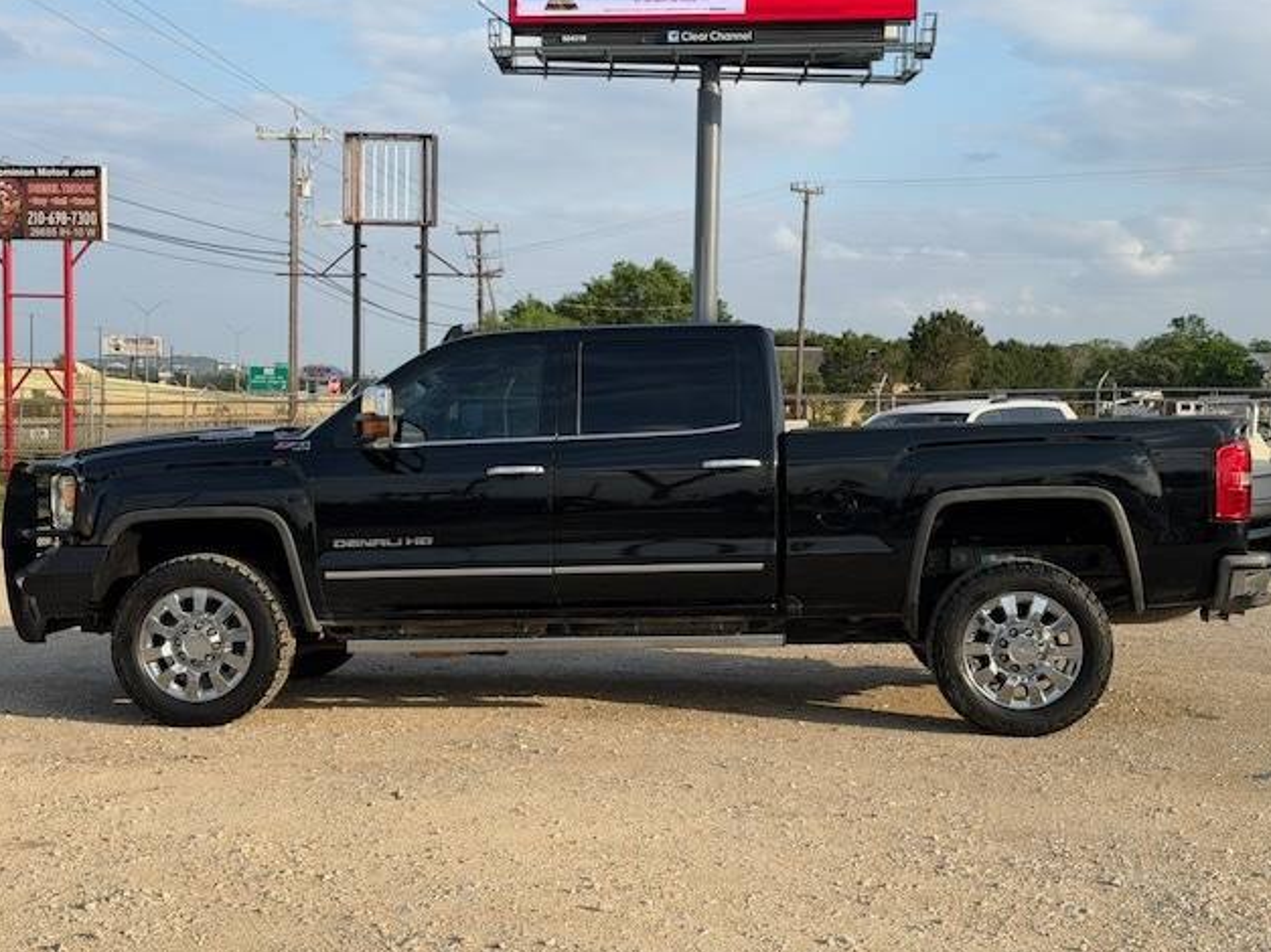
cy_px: 480
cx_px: 645
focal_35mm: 49
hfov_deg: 38.9
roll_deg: -1.5
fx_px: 1799
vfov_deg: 29.7
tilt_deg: -3.0
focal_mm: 6.76
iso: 64
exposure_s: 1/2667
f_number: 1.78
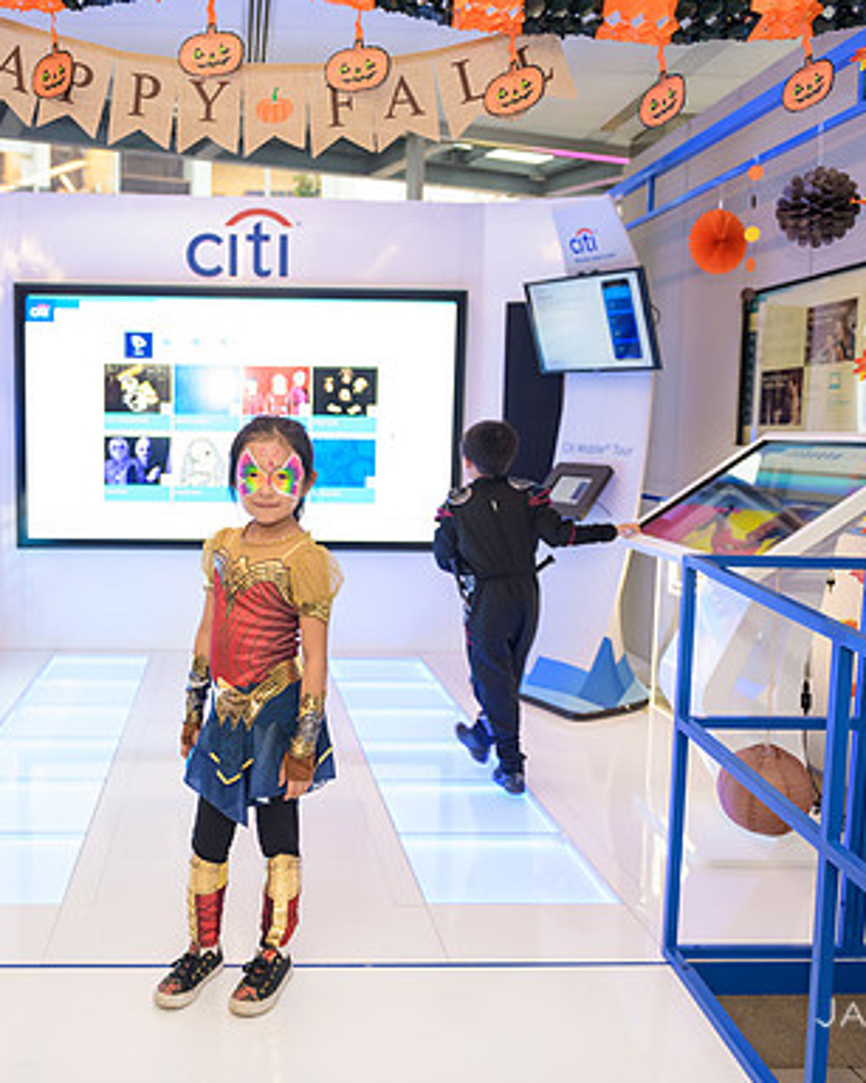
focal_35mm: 34
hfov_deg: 42.6
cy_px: 543
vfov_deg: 52.9
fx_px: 1090
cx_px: 268
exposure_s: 1/100
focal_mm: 24
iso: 800
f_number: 3.2
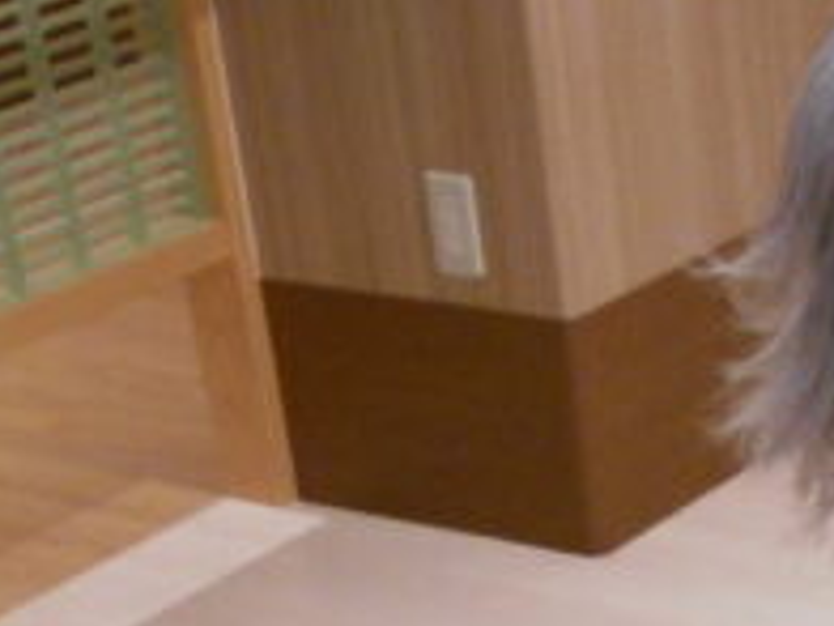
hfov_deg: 18.1
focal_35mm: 106
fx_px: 2554
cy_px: 933
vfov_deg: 13.2
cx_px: 808
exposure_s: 1/30
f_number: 3.2
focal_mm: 4.6
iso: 400
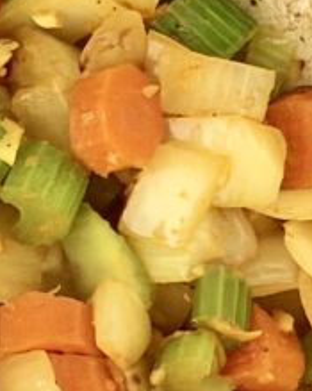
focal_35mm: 219
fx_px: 2530
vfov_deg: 8.8
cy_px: 421
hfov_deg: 7.0
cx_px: -144
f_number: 1.78
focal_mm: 6.76
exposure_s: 1/28
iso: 800
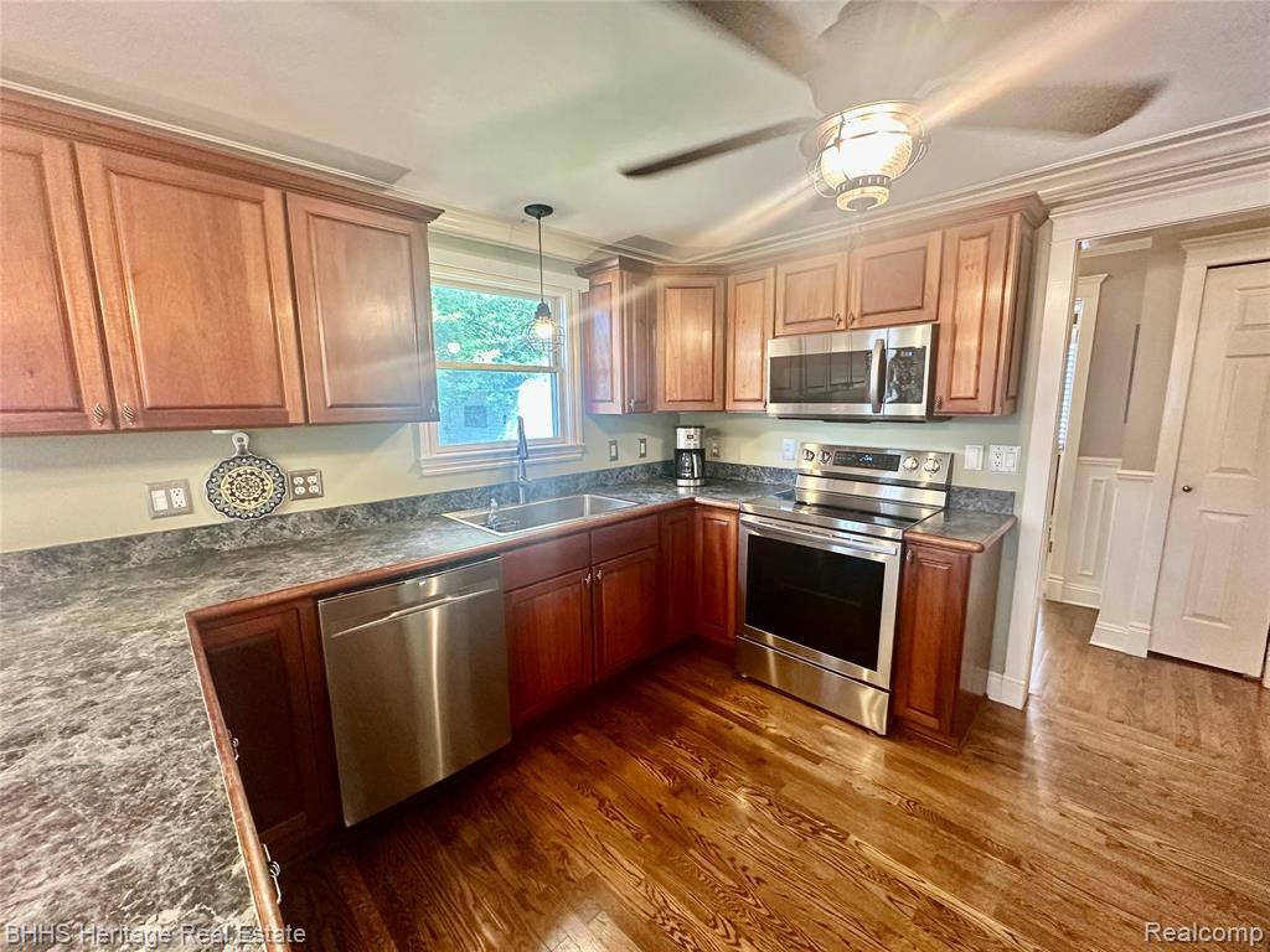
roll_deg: +0.8
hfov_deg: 102.1
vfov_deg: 85.7
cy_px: 476
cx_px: 635
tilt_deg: -9.0
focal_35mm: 14
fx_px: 514
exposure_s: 1/60
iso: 400
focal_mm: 2.22
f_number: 2.2
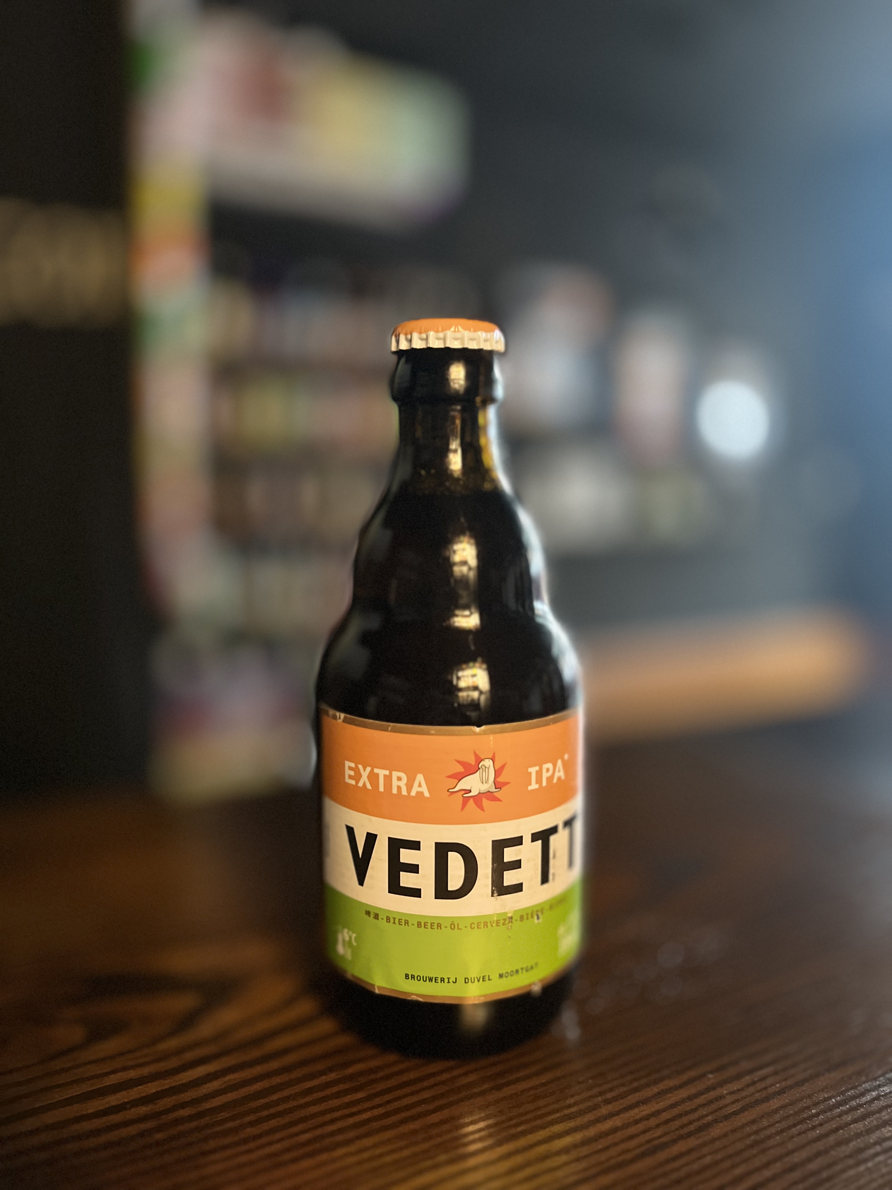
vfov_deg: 67.3
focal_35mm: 26
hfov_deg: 53.1
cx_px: 446
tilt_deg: -8.2
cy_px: 595
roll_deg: -0.9
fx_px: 893
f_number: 1.5
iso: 640
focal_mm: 5.7
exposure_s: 1/34
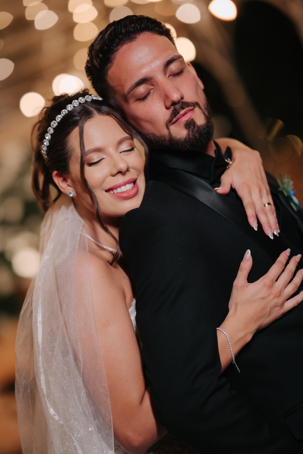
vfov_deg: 23.9
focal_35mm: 85
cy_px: 227
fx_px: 1073
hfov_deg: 16.1
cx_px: 152
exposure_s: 1/250
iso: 640
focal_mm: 85
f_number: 1.8
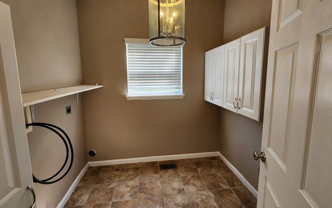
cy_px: 94
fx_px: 127
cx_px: 164
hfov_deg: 105.3
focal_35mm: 14
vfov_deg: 78.4
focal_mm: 2.2
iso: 100
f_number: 2.2
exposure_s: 1/60
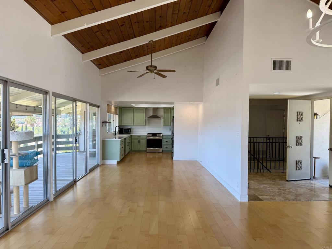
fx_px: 230
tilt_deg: -0.8
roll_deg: -0.8
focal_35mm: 24
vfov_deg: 56.8
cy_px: 124
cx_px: 166
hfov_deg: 71.6
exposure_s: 1/225
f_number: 1.78
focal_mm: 6.76
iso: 64
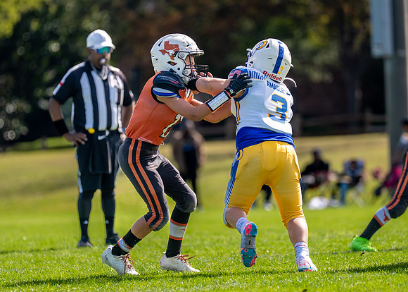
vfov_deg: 3.6
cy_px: 151
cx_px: 225
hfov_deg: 5.1
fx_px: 4572
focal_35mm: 395
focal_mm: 200
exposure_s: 1/2500
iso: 125
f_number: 2.8
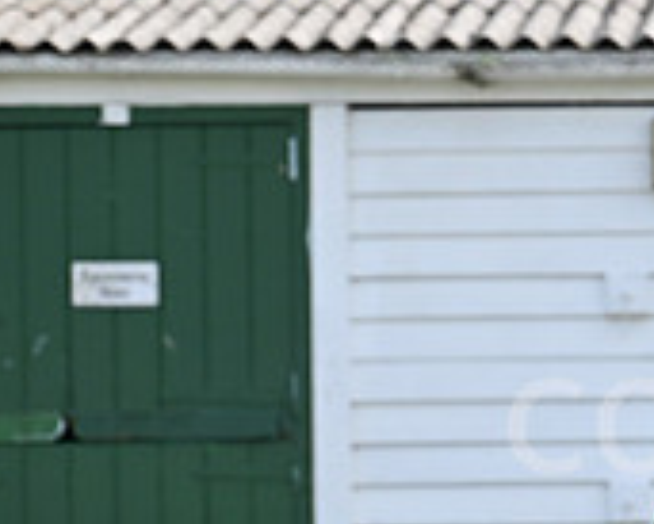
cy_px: 660
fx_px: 12356
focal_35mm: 638
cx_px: 1010
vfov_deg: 2.4
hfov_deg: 3.0
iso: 500
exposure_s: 1/1600
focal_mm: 200
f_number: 5
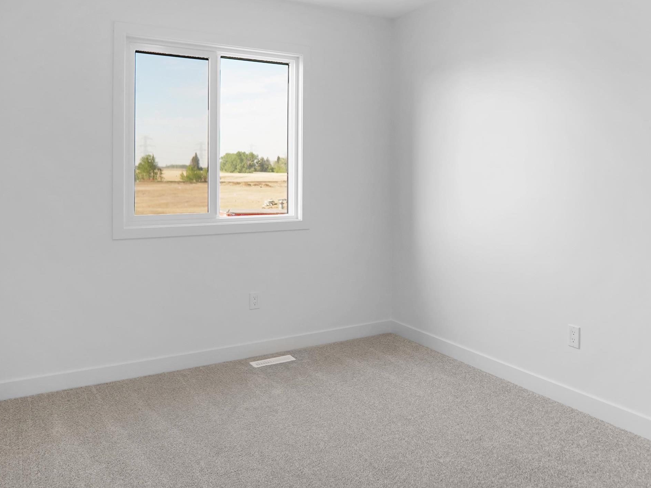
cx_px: 391
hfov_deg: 62.9
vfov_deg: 49.3
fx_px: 527
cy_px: 185
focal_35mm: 28
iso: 100
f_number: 2
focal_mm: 12
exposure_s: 1/40
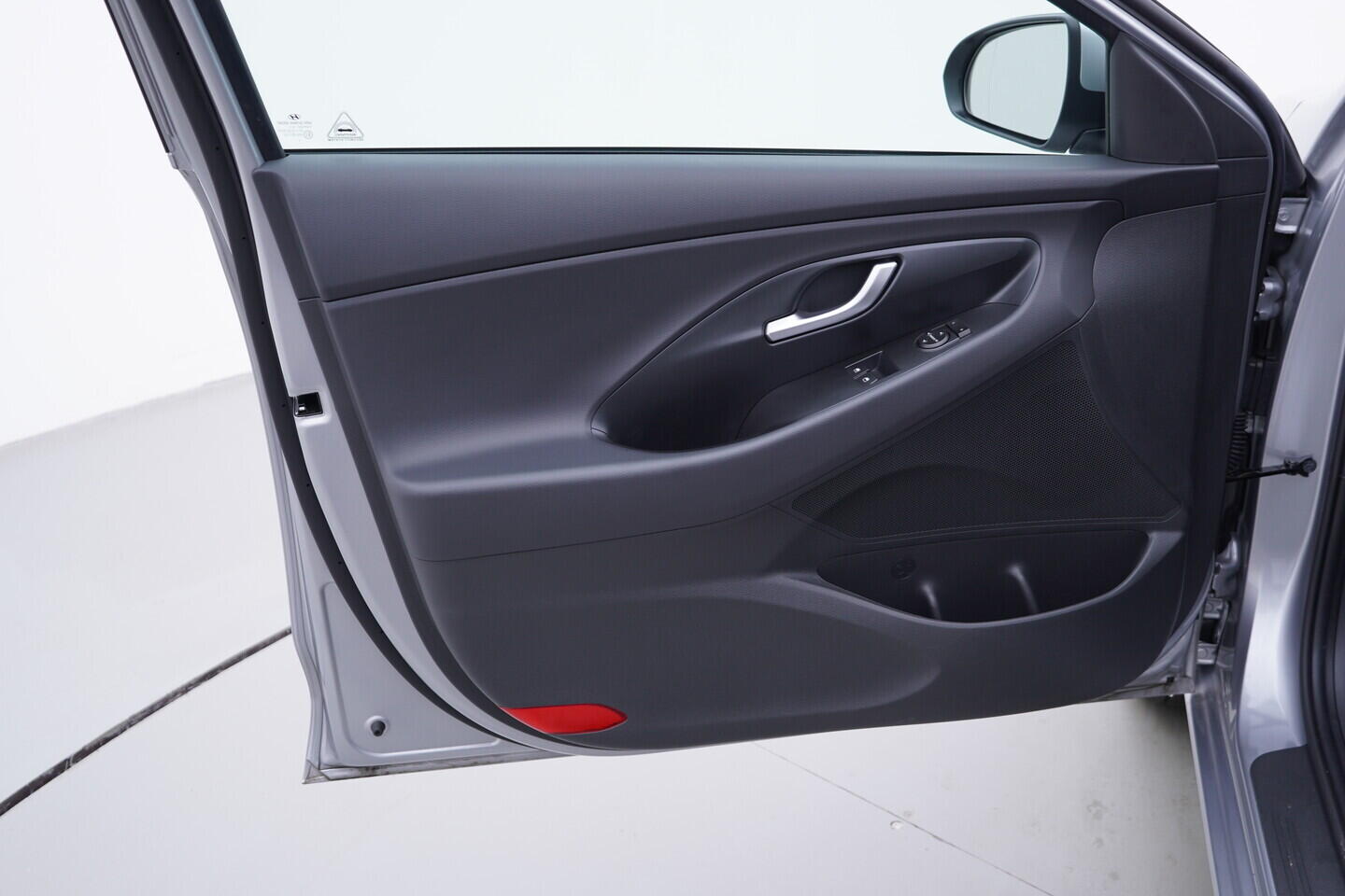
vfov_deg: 36.9
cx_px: 672
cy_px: 448
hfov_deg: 53.1
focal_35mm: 36
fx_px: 1345
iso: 125
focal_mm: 24
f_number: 3.2
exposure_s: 1/50
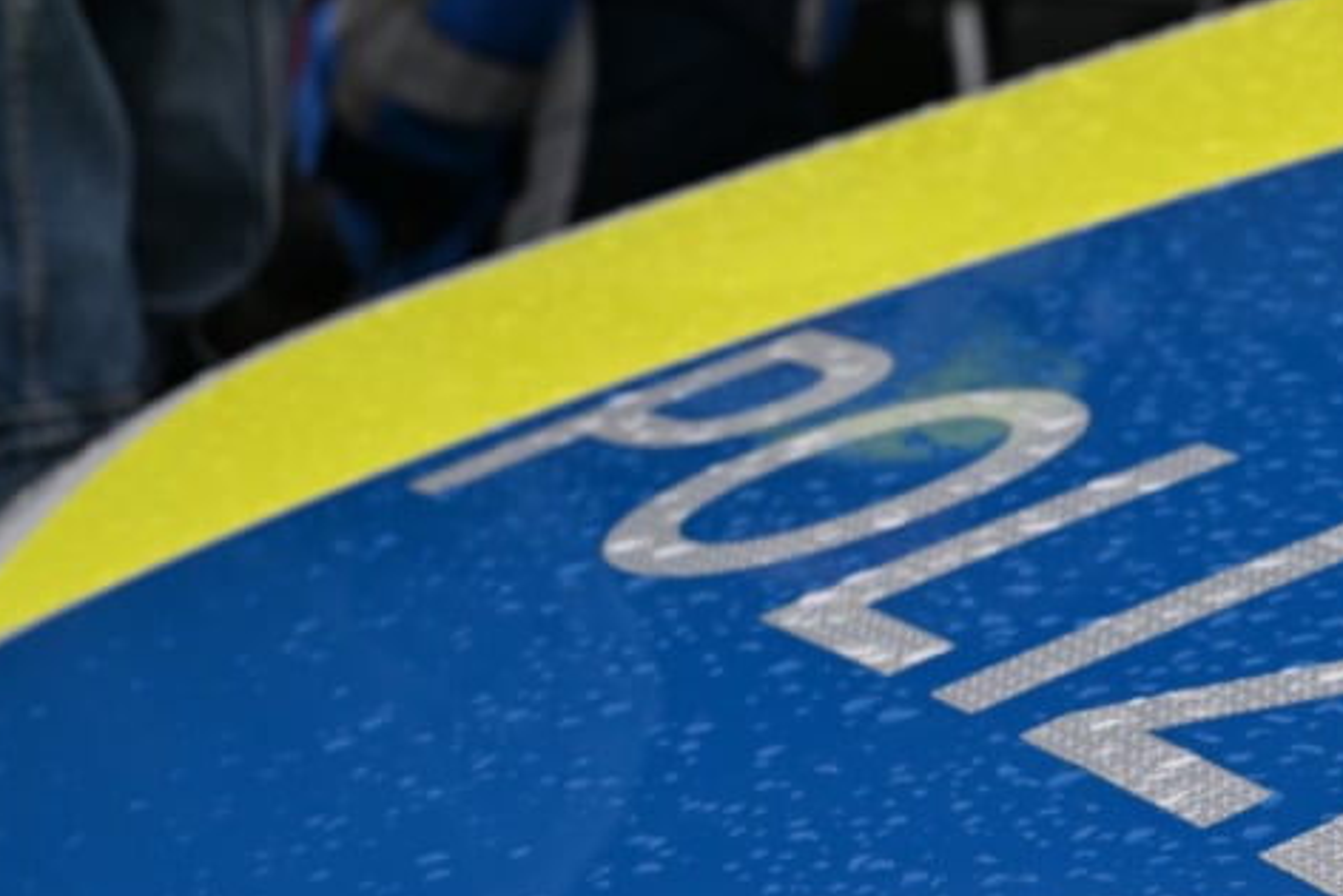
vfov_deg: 7.7
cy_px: 745
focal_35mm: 178
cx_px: 1588
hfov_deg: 11.3
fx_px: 6642
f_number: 6.3
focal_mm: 70
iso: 320
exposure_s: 1/400
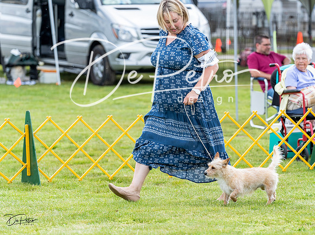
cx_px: 199
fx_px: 2061
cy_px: 120
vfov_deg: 6.5
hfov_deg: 8.7
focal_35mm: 227
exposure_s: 1/640
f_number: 4
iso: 400
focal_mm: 168
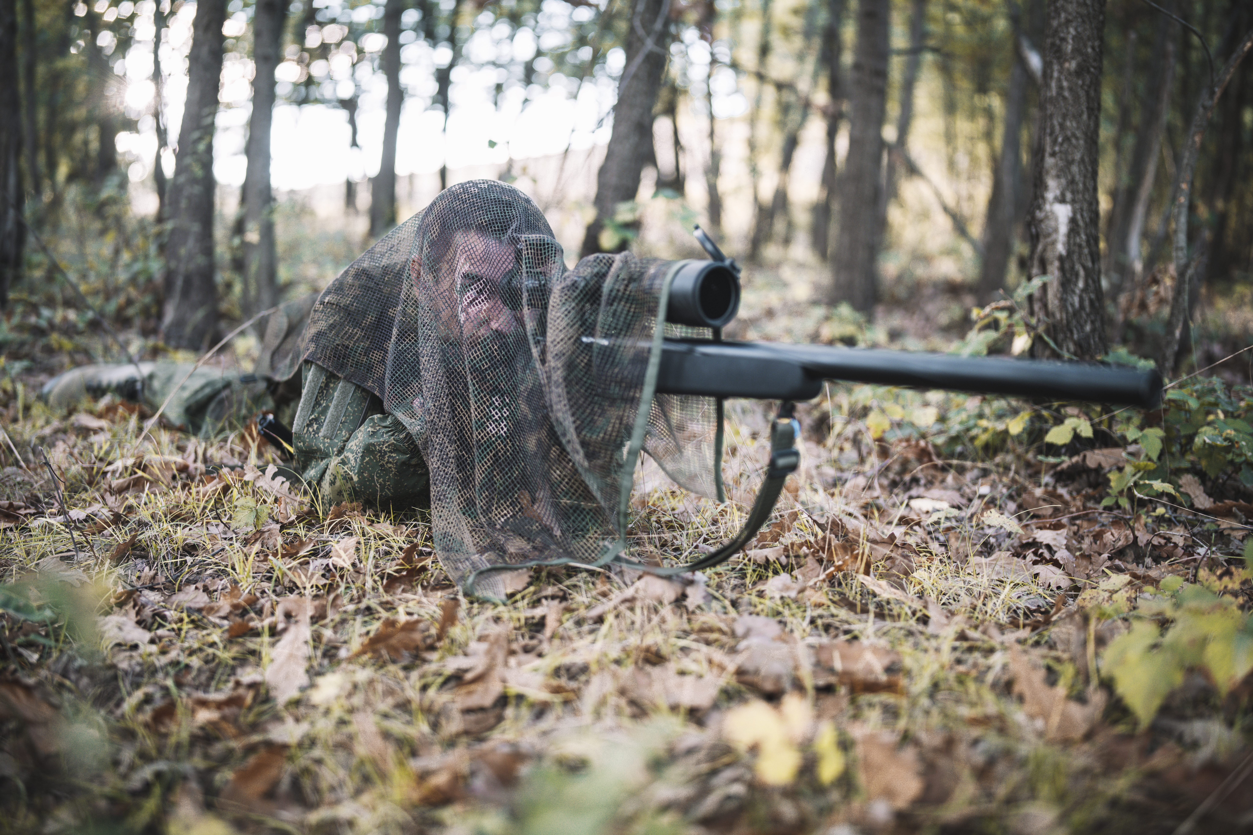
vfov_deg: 37.9
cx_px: 626
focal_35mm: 35
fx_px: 1218
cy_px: 418
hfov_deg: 54.4
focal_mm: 35
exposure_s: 1/160
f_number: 1.4
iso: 200
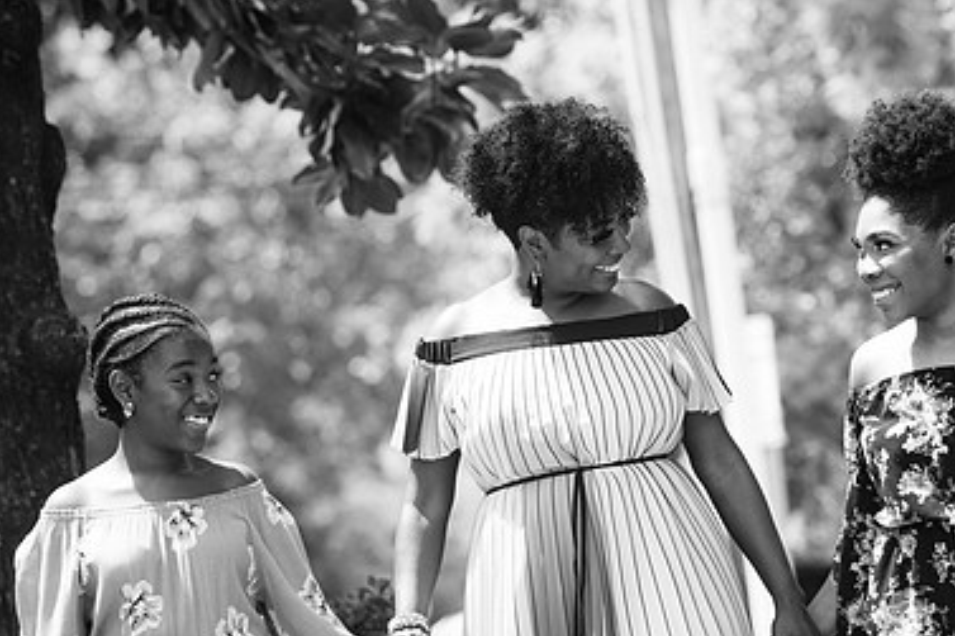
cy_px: 379
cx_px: 532
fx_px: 8167
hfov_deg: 6.7
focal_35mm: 308
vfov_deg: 4.5
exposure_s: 1/640
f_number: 5.6
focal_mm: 200
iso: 250
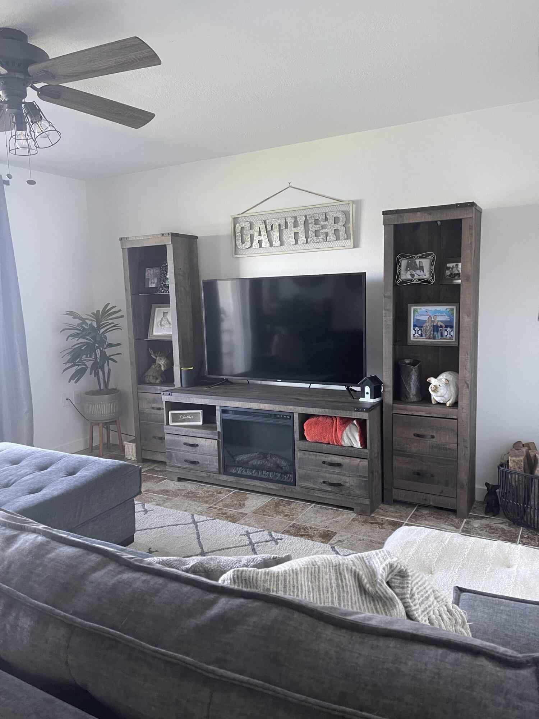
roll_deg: +1.8
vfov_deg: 67.3
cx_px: 270
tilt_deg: -5.9
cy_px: 360
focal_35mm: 26
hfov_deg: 53.1
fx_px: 540
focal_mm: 5.1
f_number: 1.6
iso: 400
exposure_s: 1/60
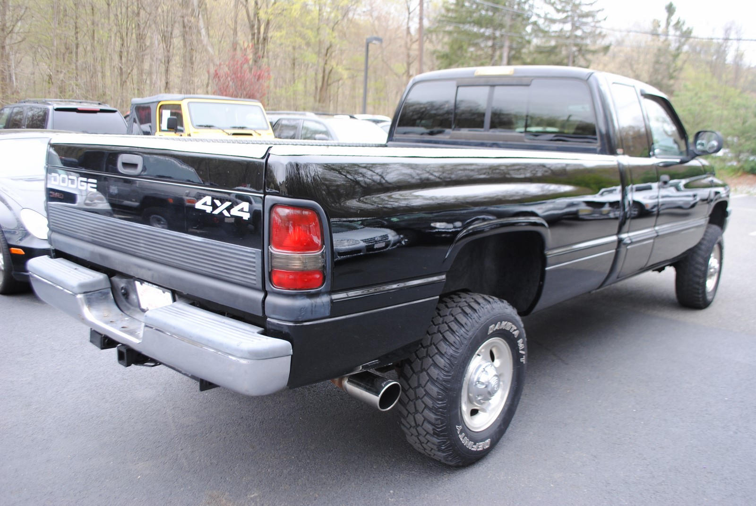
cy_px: 253
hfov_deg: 61.9
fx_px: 631
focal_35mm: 30
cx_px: 378
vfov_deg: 43.7
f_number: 4.5
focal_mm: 20
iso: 200
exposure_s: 1/80
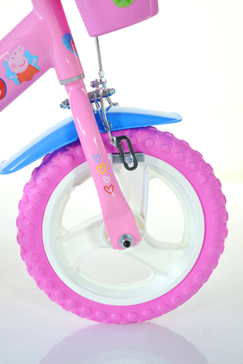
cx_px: 122
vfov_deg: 31.9
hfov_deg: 21.6
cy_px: 182
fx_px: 638
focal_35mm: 63
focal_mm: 42
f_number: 6.3
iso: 200
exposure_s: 1/50
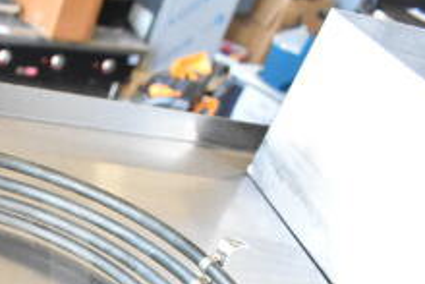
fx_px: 886
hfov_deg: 24.6
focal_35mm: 75
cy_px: 355
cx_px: -77
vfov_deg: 17.3
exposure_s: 1/100
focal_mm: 18
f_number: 5
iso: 1600
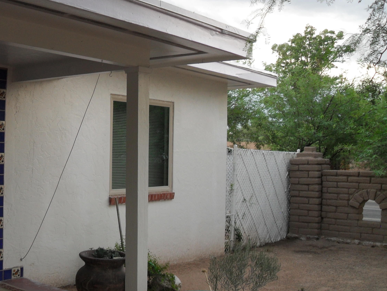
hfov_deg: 40.0
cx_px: 134
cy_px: 135
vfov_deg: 30.9
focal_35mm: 47
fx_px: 526
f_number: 2.8
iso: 100
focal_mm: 6.2
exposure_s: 1/180
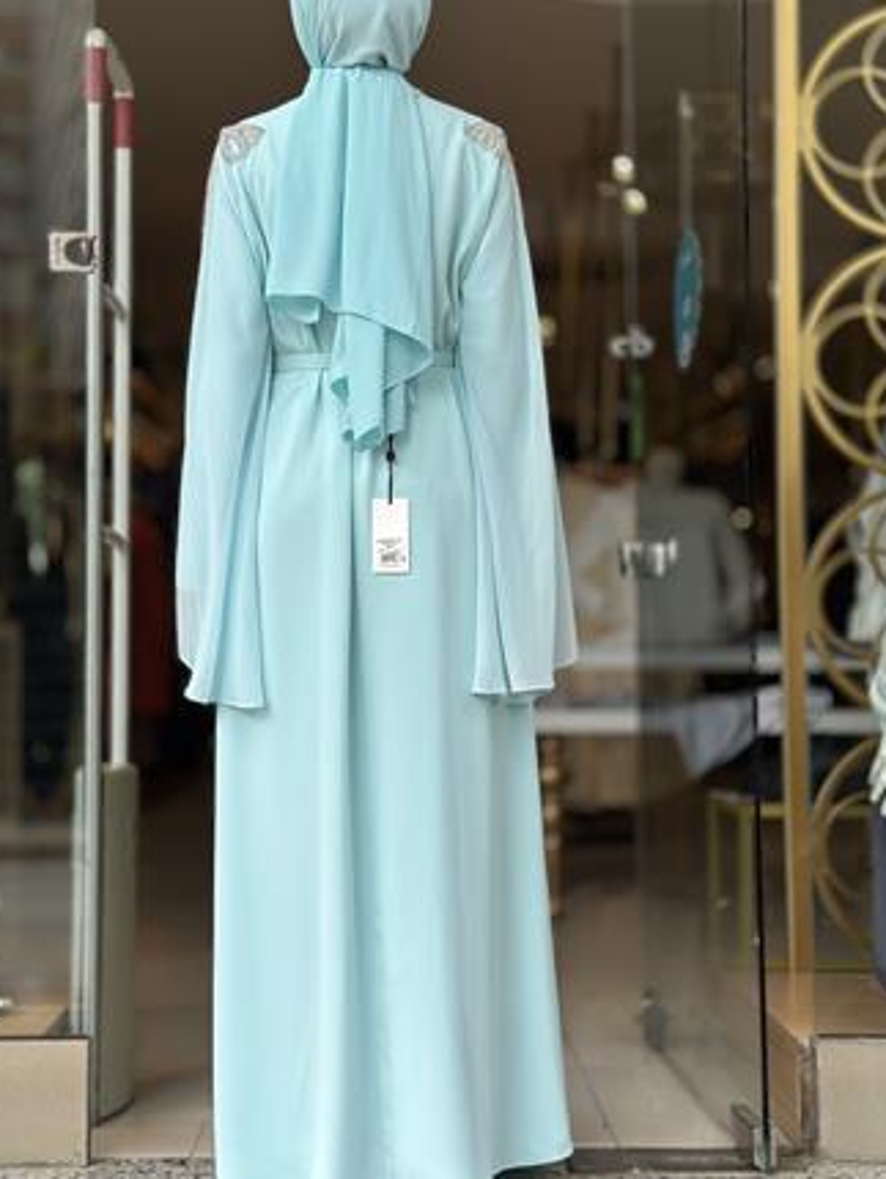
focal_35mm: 58
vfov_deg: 33.2
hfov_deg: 25.2
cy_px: 532
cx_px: 384
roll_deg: -0.8
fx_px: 1977
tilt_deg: +4.0
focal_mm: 6.86
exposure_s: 1/1497
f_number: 1.78
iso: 80
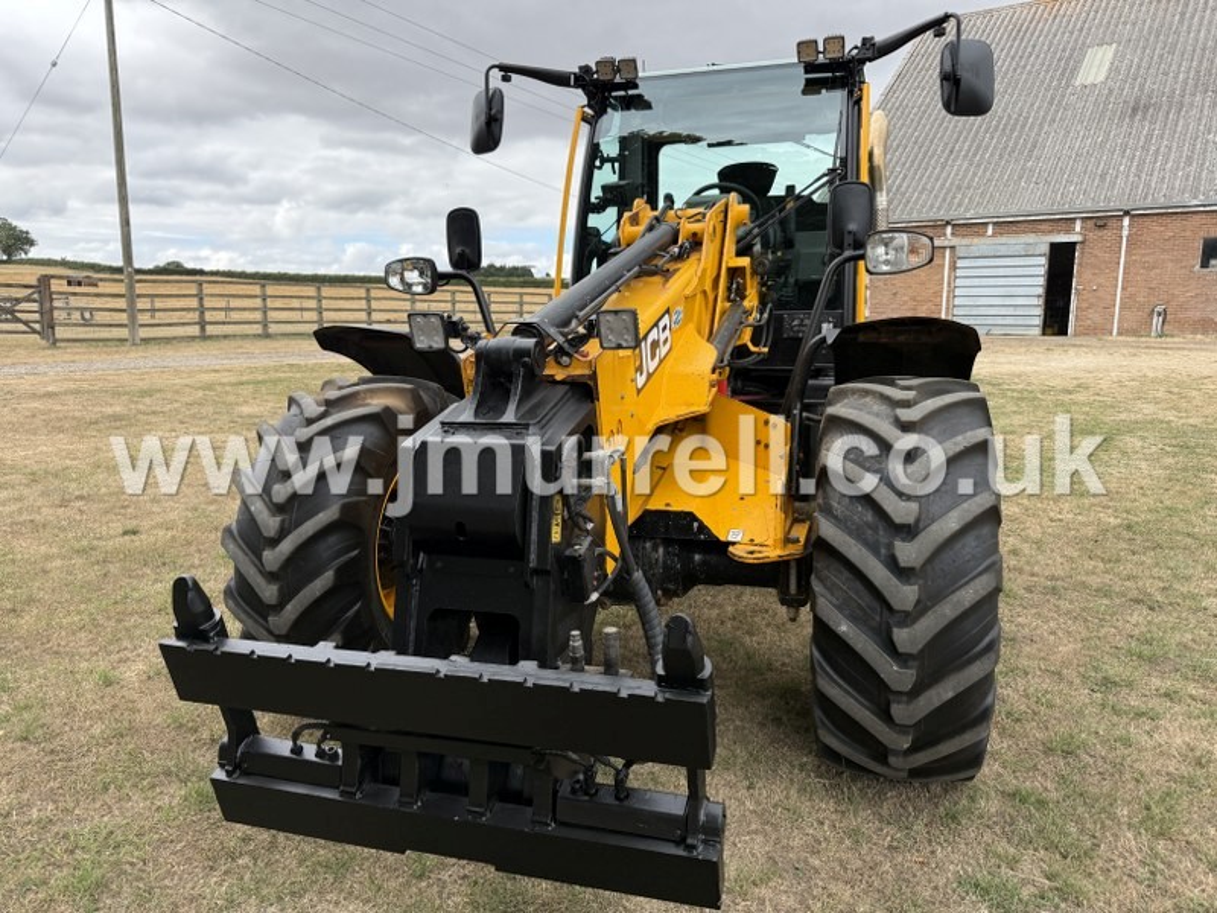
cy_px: 456
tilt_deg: -9.4
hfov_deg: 71.6
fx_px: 844
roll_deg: -1.1
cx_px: 608
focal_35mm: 24
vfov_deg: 56.8
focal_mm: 6.76
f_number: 1.78
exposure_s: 1/1653
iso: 100
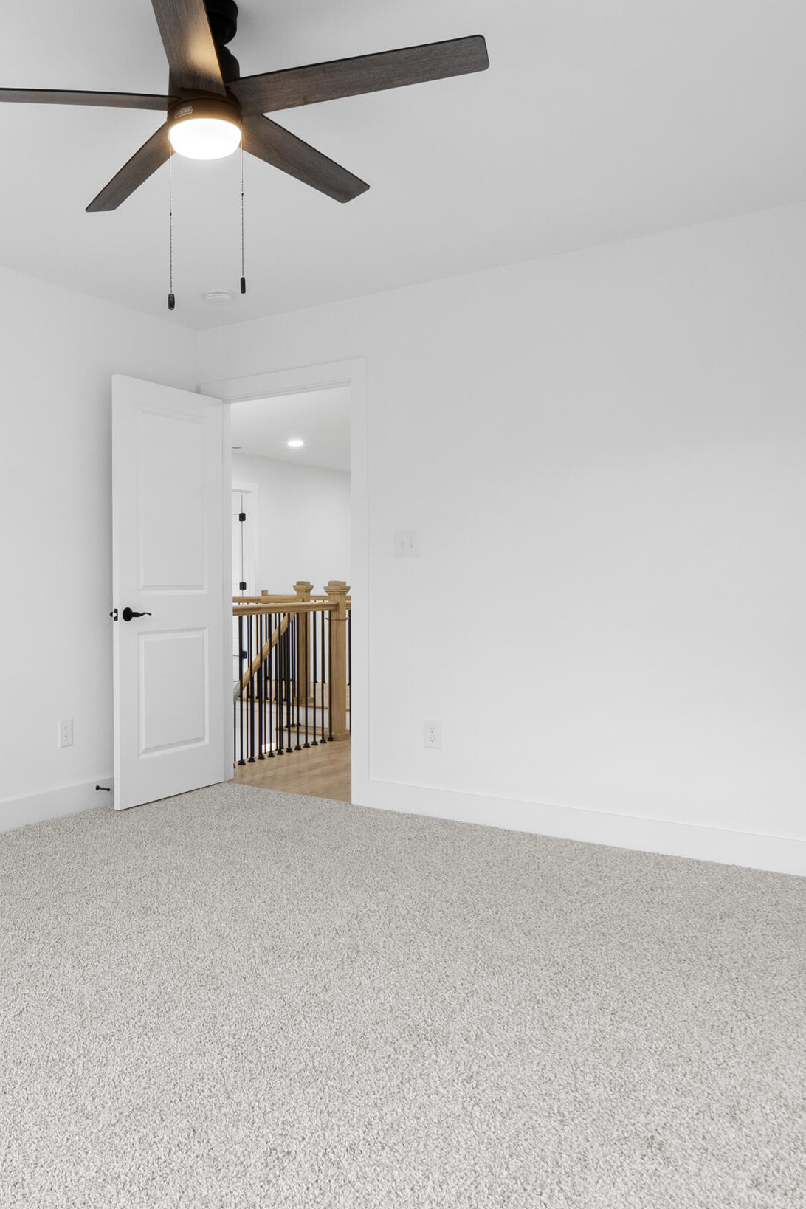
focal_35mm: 29
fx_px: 974
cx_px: 217
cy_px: 596
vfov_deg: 63.7
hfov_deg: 43.7
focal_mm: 13
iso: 250
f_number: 9
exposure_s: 1/10
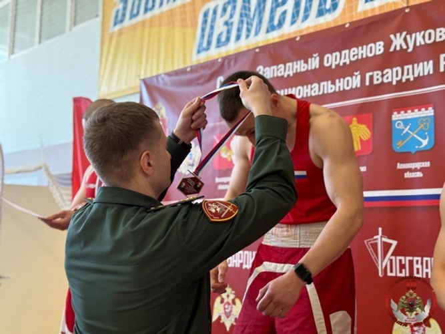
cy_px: 167
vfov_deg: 30.3
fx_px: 617
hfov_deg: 39.7
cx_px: 222
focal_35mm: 48
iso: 50
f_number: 1.78
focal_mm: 6.76
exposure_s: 1/50
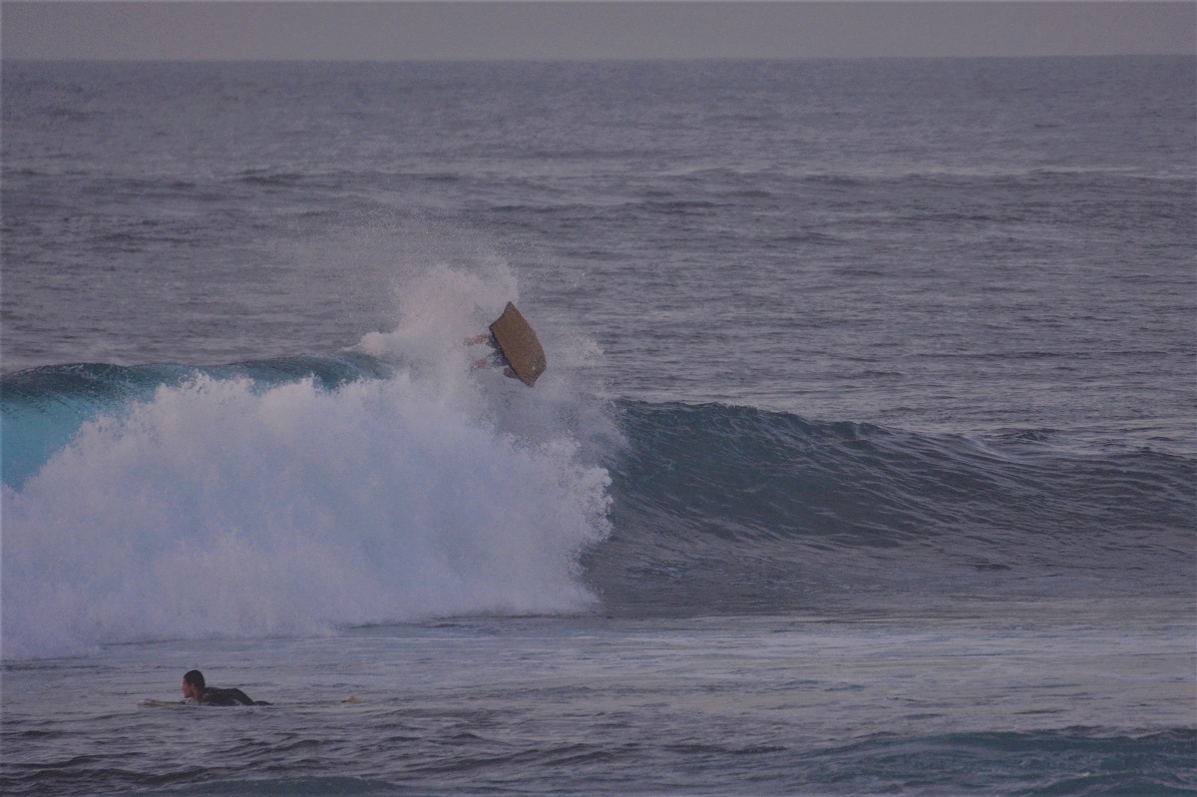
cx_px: 598
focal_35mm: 450
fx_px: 14956
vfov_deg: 3.1
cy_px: 398
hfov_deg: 4.6
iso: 800
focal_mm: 300
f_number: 5.6
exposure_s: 1/800
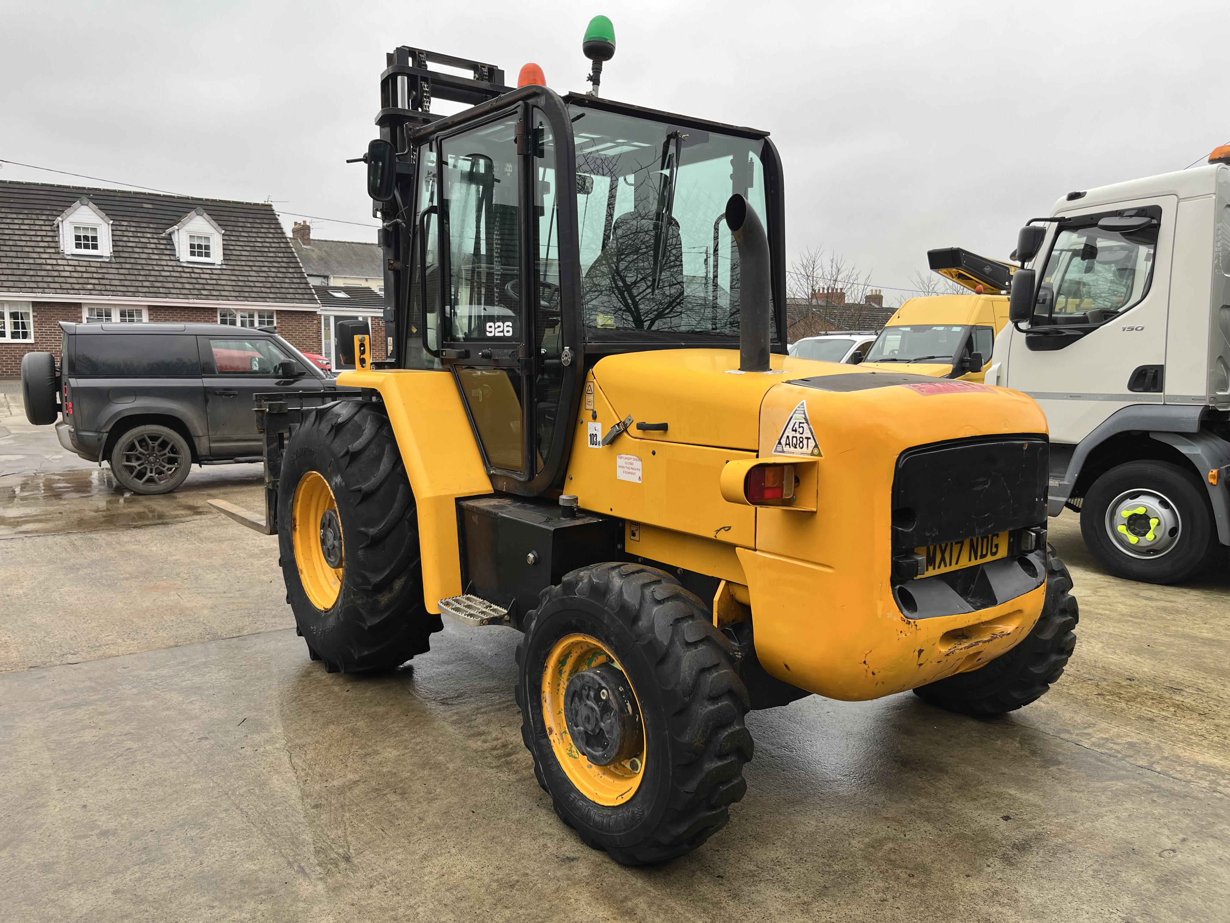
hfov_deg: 67.3
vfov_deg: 53.1
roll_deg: -1.1
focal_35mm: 26
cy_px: 462
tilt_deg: -7.2
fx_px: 924
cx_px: 615
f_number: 1.6
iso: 40
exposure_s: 1/122
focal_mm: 5.1
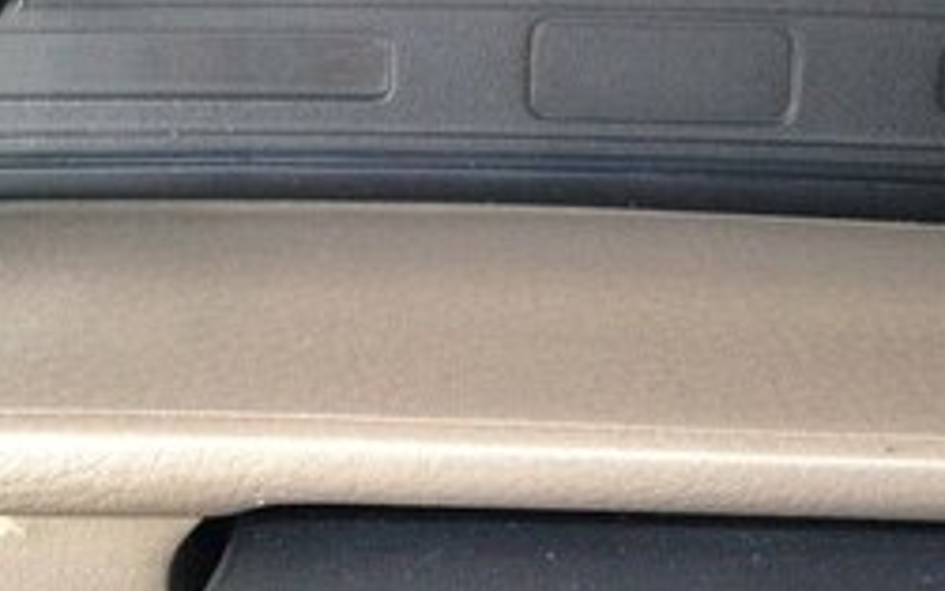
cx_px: 392
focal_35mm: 69
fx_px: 1777
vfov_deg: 17.9
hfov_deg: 29.7
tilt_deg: -27.4
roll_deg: +2.4
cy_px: -124
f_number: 2.4
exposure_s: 1/20
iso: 250
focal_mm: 4.12
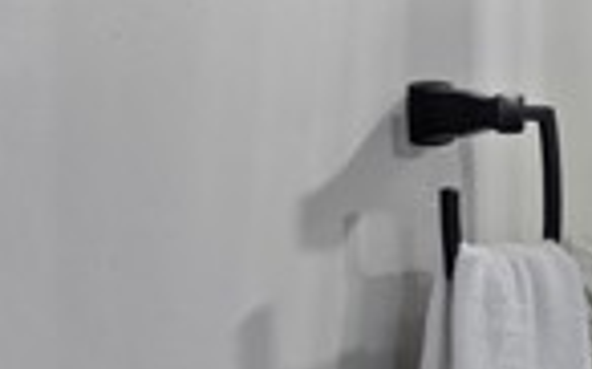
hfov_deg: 12.3
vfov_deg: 8.3
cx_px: 1062
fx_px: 2515
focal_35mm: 156
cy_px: -128
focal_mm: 35
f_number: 2.8
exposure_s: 1/100
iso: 400
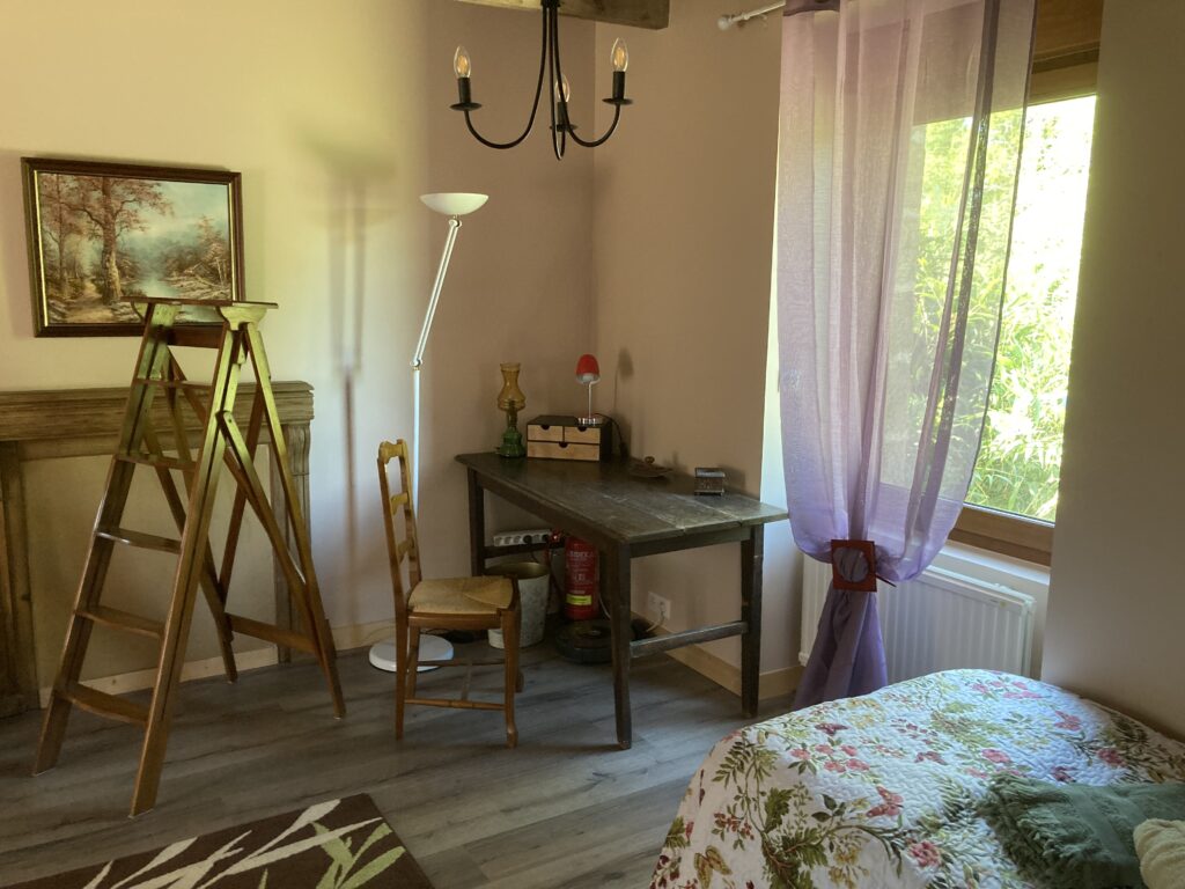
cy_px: 444
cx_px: 592
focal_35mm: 28
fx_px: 959
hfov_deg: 63.4
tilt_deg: -8.3
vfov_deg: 49.7
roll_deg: -0.1
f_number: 1.8
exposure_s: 1/60
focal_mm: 3.99
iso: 200
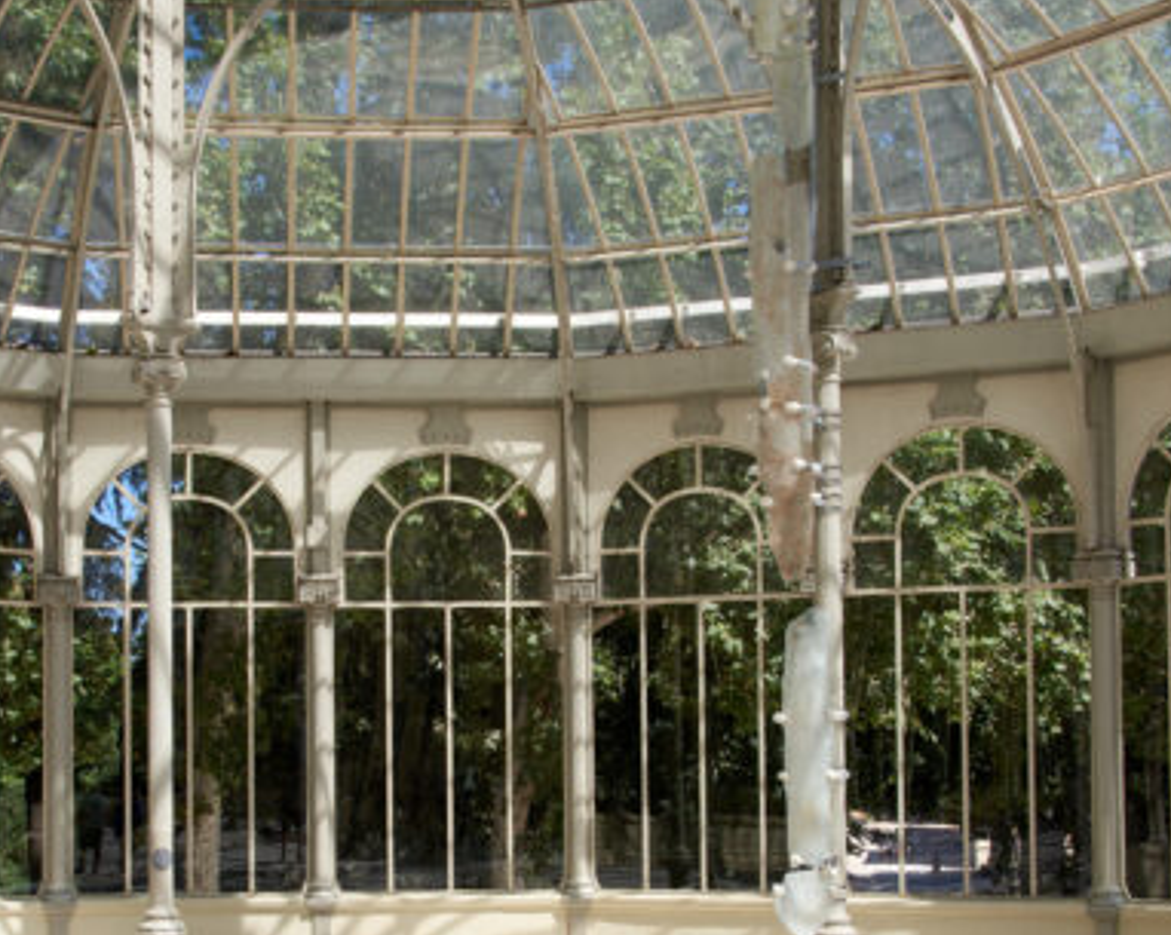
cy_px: 682
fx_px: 2147
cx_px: 472
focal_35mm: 62
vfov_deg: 24.3
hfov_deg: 30.4
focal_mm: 36
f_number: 16
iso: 125
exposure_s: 1/125
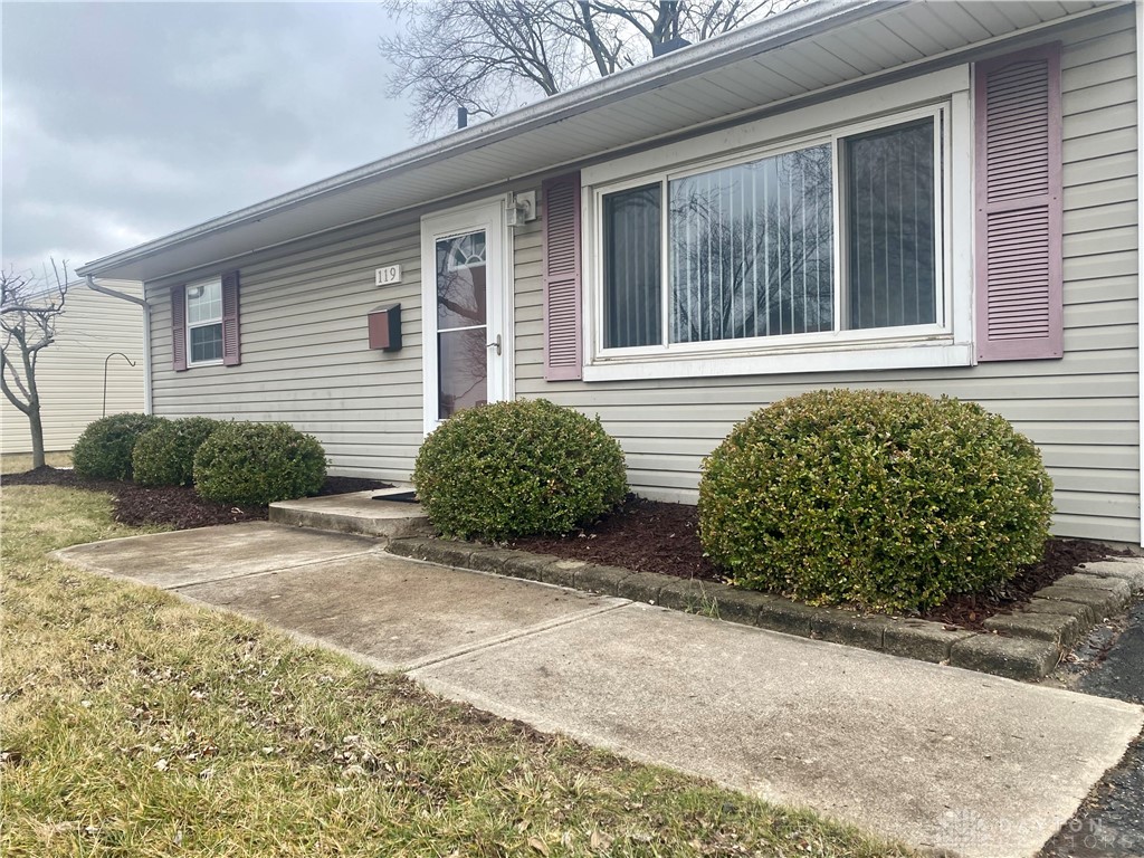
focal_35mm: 26
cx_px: 572
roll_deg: +1.4
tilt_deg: -2.4
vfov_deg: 53.1
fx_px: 859
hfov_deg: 67.3
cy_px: 429
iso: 32
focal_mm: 4.25
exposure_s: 1/644
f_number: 1.8
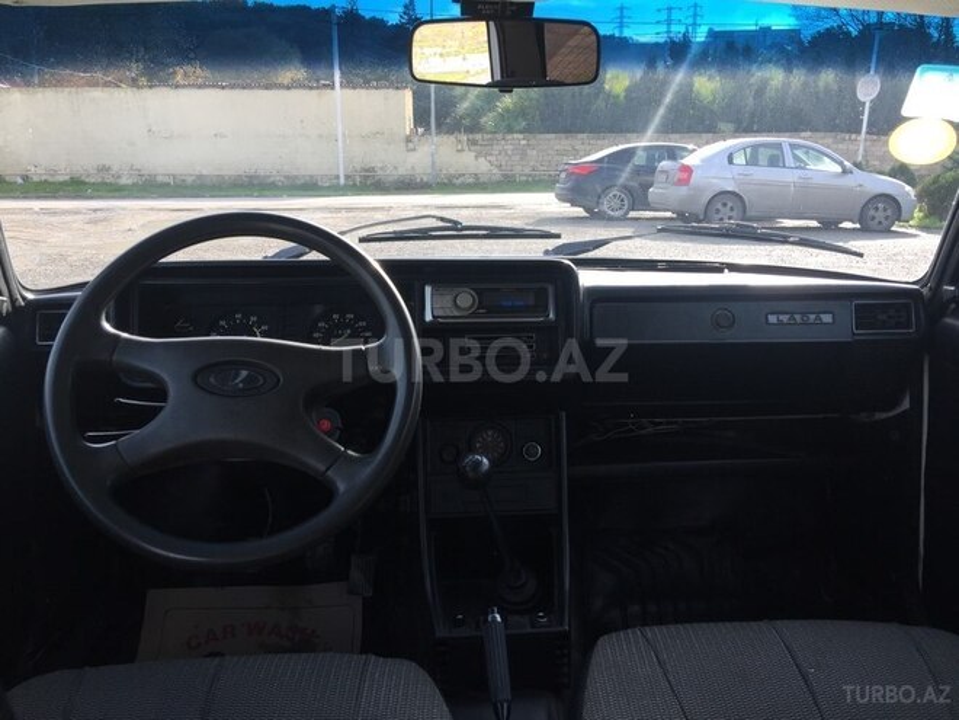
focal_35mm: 29
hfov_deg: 61.7
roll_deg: -0.7
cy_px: 360
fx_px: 803
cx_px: 480
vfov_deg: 48.2
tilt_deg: -13.7
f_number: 2.2
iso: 32
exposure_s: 1/286
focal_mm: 4.15
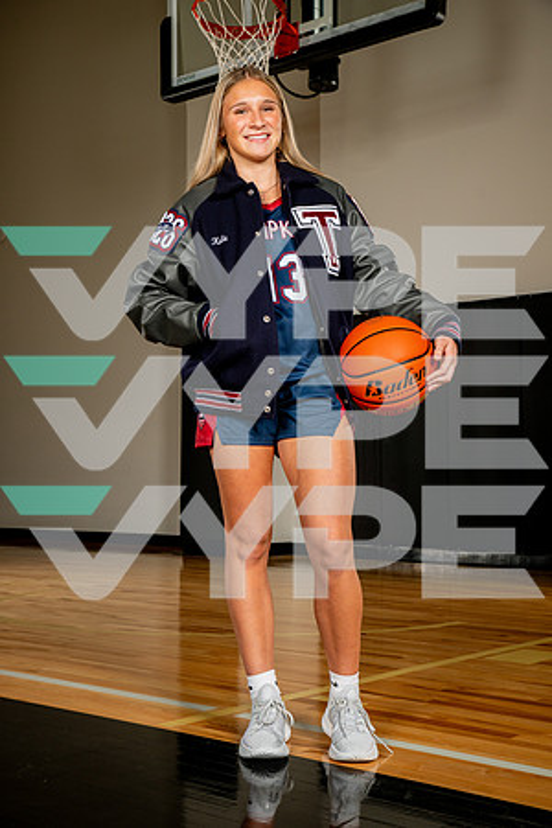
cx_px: 276
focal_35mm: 52
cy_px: 414
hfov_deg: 26.0
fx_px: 1196
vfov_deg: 38.2
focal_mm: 52
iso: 250
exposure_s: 1/500
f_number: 8
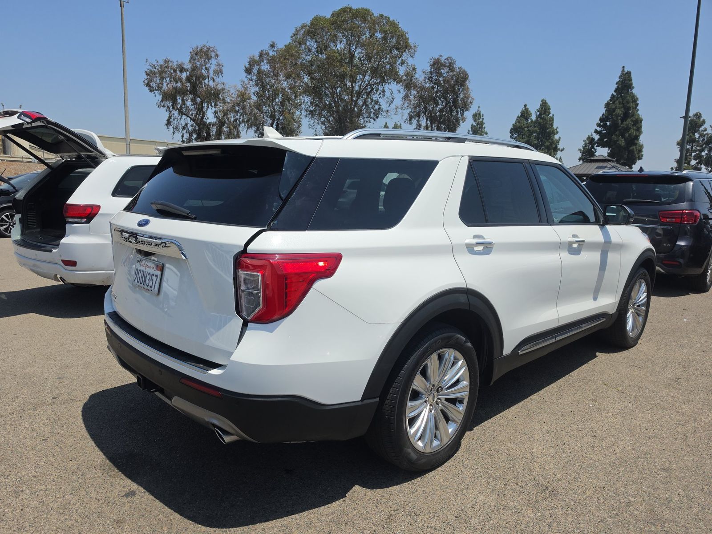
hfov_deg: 73.9
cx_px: 356
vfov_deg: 58.9
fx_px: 473
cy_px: 267
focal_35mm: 23
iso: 49
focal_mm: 6.5
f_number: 1.4
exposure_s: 1/7940
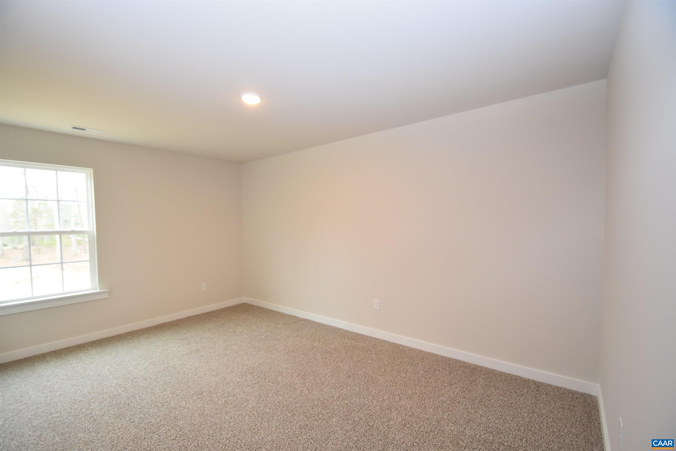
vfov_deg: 77.3
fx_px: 282
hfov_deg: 100.4
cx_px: 338
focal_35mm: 15
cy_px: 226
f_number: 4
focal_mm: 10
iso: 500
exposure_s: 1/60
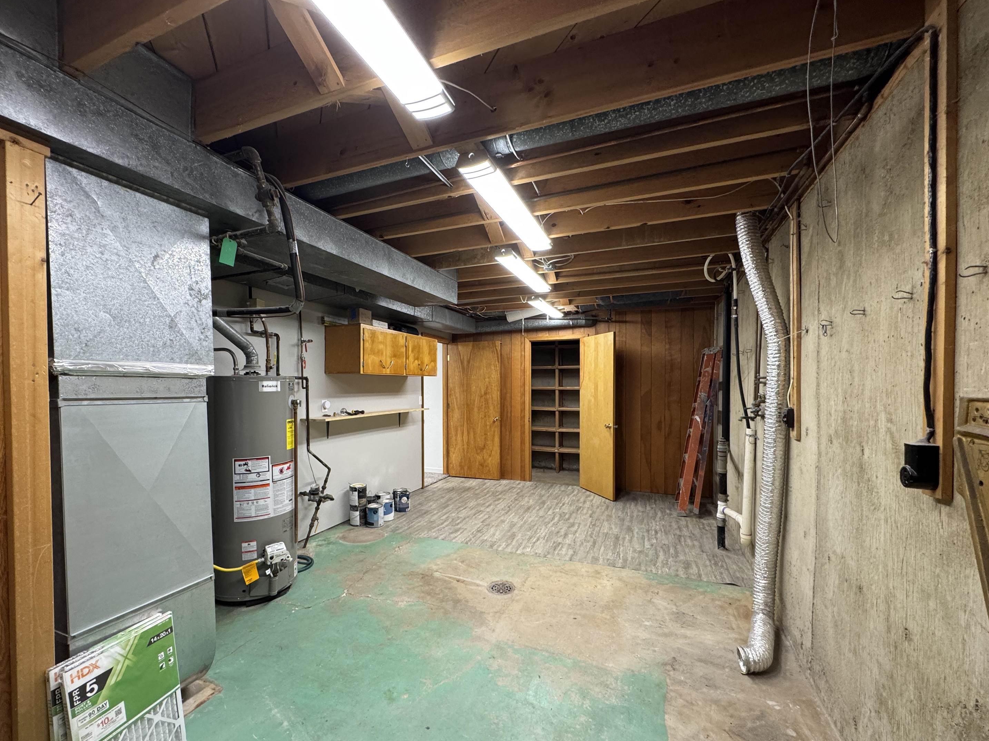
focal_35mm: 15
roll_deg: -0.5
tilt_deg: -0.9
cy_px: 395
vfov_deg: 81.6
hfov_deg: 98.1
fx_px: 429
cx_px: 475
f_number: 2.2
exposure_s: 1/60
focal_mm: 2.22
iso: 250
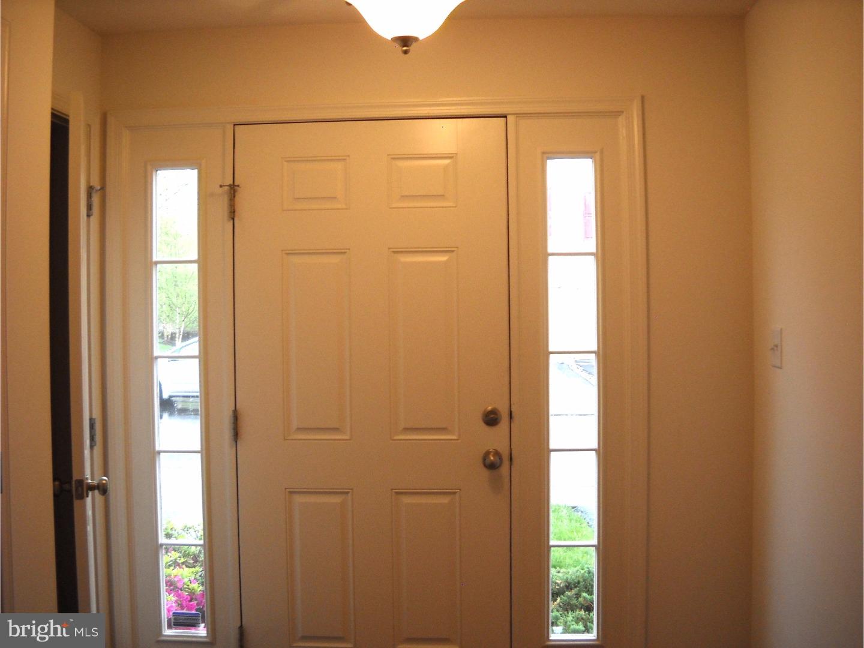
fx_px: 1023
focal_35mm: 41
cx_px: 432
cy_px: 324
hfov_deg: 45.8
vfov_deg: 35.1
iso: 109
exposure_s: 1/60
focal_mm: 6.72
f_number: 3.1
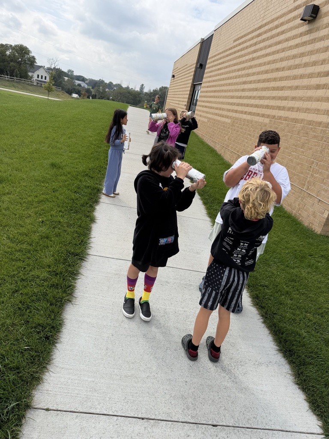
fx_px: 304
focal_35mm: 24
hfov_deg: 56.8
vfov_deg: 71.6
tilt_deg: -20.5
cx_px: 164
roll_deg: -14.2
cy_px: 220
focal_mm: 6.76
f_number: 1.78
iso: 80
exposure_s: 1/5319
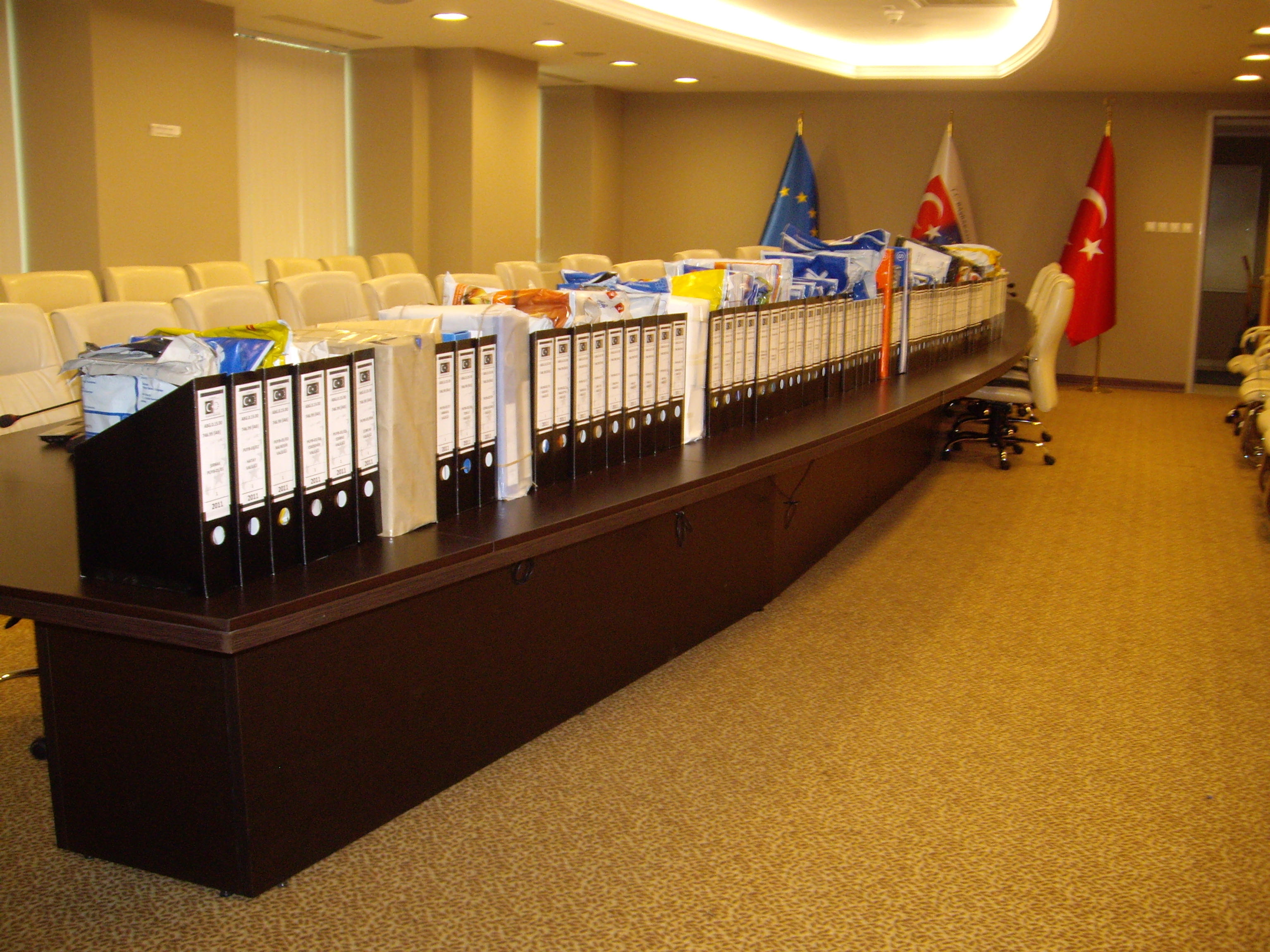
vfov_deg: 37.7
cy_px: 476
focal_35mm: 38
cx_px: 635
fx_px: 1394
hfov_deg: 49.0
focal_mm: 6.2
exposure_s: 1/40
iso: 200
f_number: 2.7
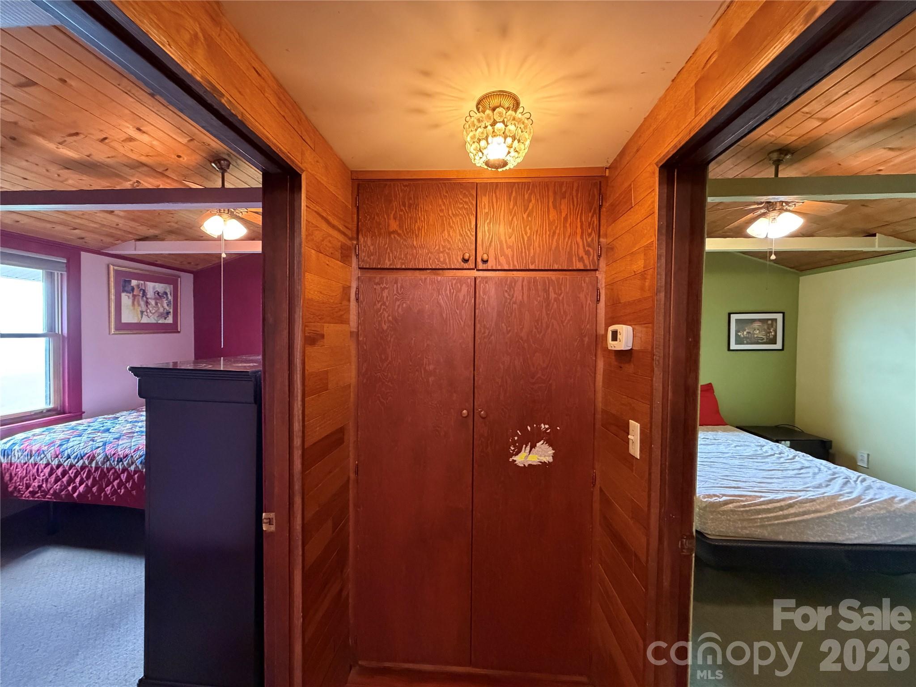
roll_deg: -0.6
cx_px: 458
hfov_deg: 102.1
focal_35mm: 14
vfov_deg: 85.7
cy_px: 344
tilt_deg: -2.0
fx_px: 370
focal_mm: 2.22
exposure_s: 1/60
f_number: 2.2
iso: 800
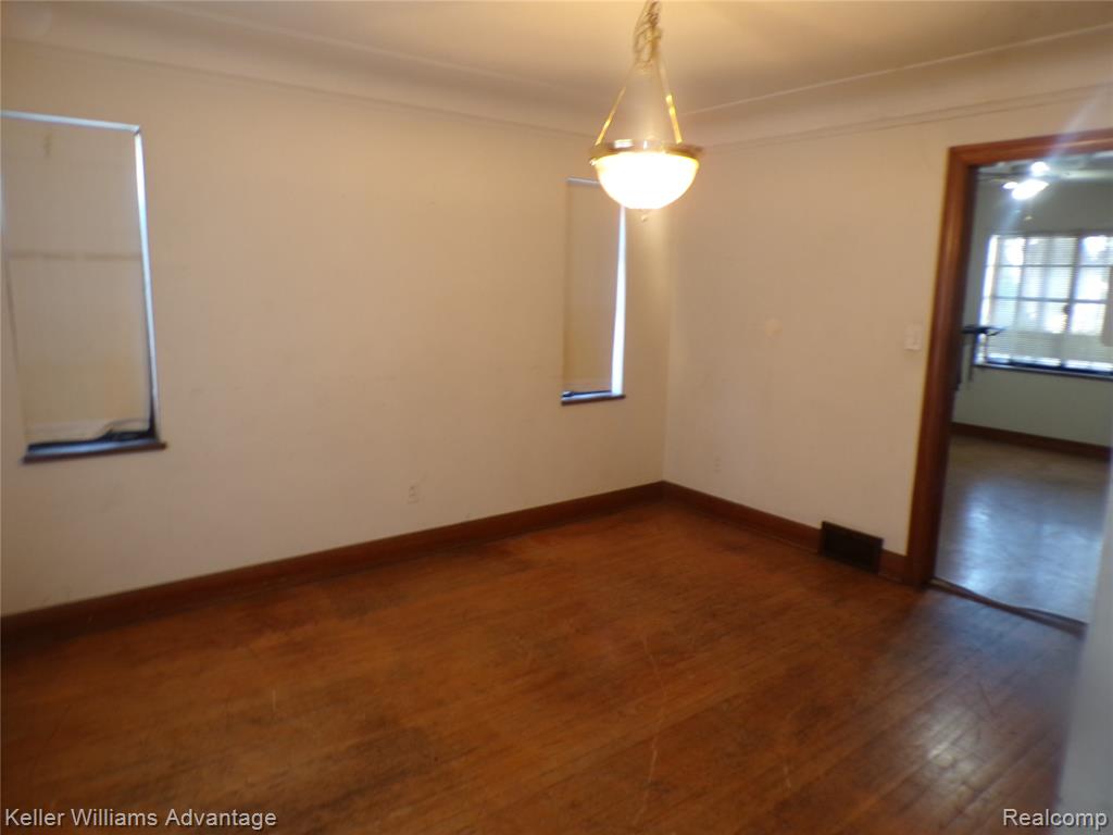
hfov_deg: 71.6
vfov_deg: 56.8
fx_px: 772
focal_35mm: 24
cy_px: 418
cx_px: 556
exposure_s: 1/17
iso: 200
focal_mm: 4.3
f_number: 3
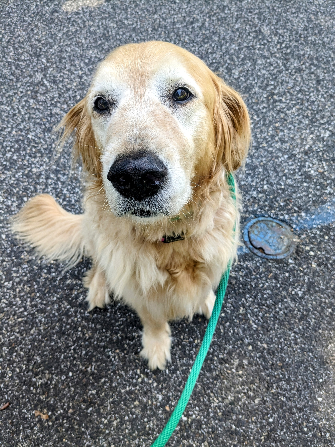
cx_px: 168
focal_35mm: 27
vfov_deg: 65.3
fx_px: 348
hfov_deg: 51.4
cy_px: 224
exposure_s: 1/354
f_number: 1.73
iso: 56
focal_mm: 4.38
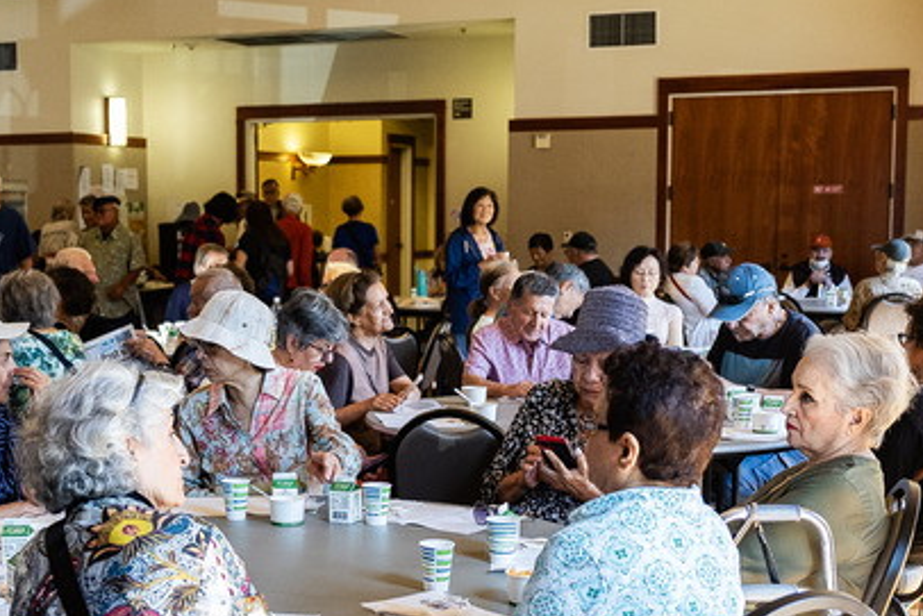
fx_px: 1590
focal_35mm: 62
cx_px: 258
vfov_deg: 21.9
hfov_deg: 31.9
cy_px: 393
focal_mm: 28
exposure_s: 1/160
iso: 1250
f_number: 2.8
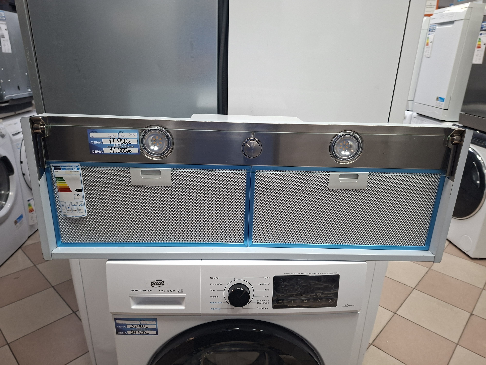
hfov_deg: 73.9
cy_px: 182
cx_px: 243
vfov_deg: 58.9
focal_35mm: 23
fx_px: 323
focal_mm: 5.54
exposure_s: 1/50
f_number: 1.8
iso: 250
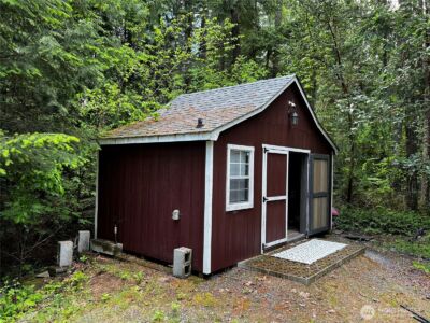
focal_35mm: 26
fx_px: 323
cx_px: 215
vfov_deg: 53.1
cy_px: 162
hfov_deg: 67.3
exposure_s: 1/121
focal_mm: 5.7
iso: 50
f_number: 1.5
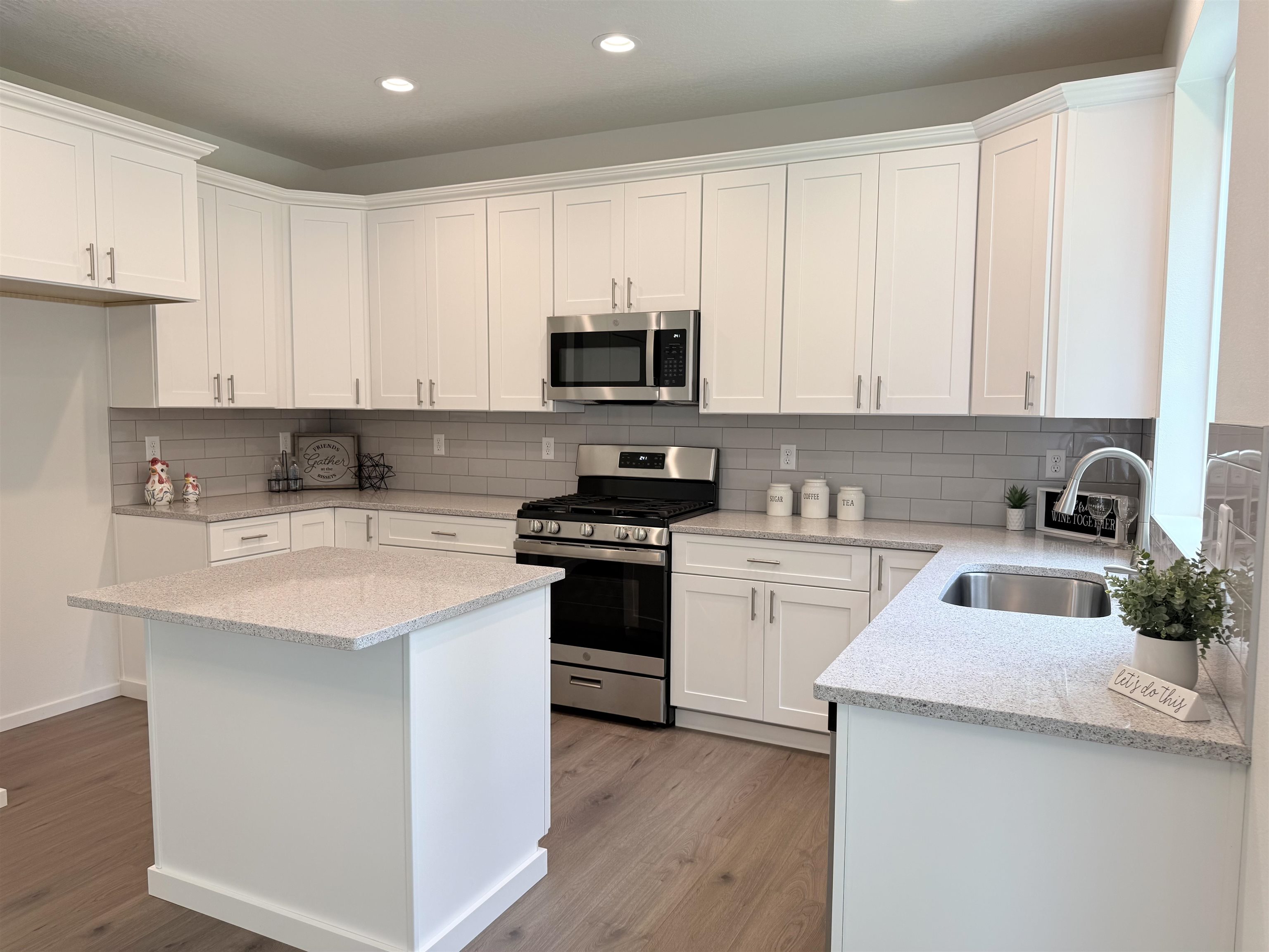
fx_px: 880
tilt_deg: -4.5
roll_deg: -0.5
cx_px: 634
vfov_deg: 56.8
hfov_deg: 71.6
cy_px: 476
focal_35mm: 24
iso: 80
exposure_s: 1/120
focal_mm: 6.76
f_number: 1.78
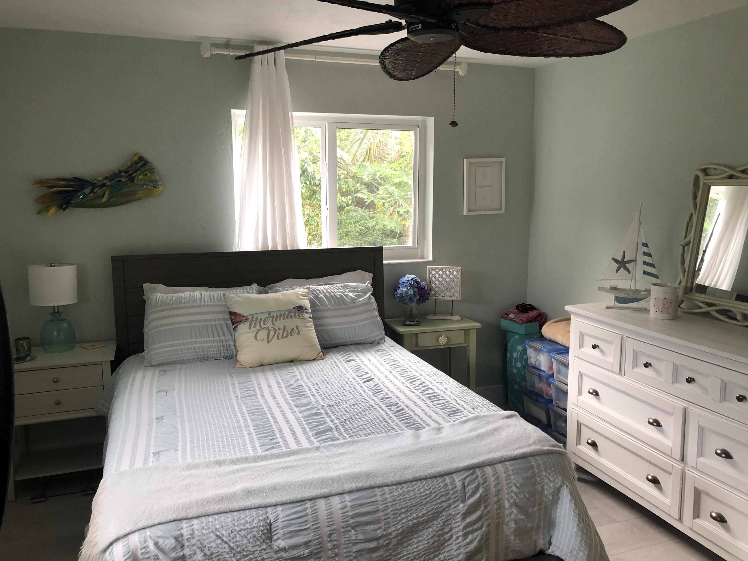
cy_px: 280
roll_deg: -0.1
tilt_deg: -9.6
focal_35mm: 28
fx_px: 605
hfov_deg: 63.4
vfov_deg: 49.7
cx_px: 374
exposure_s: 1/24
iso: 40
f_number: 1.8
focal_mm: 3.99
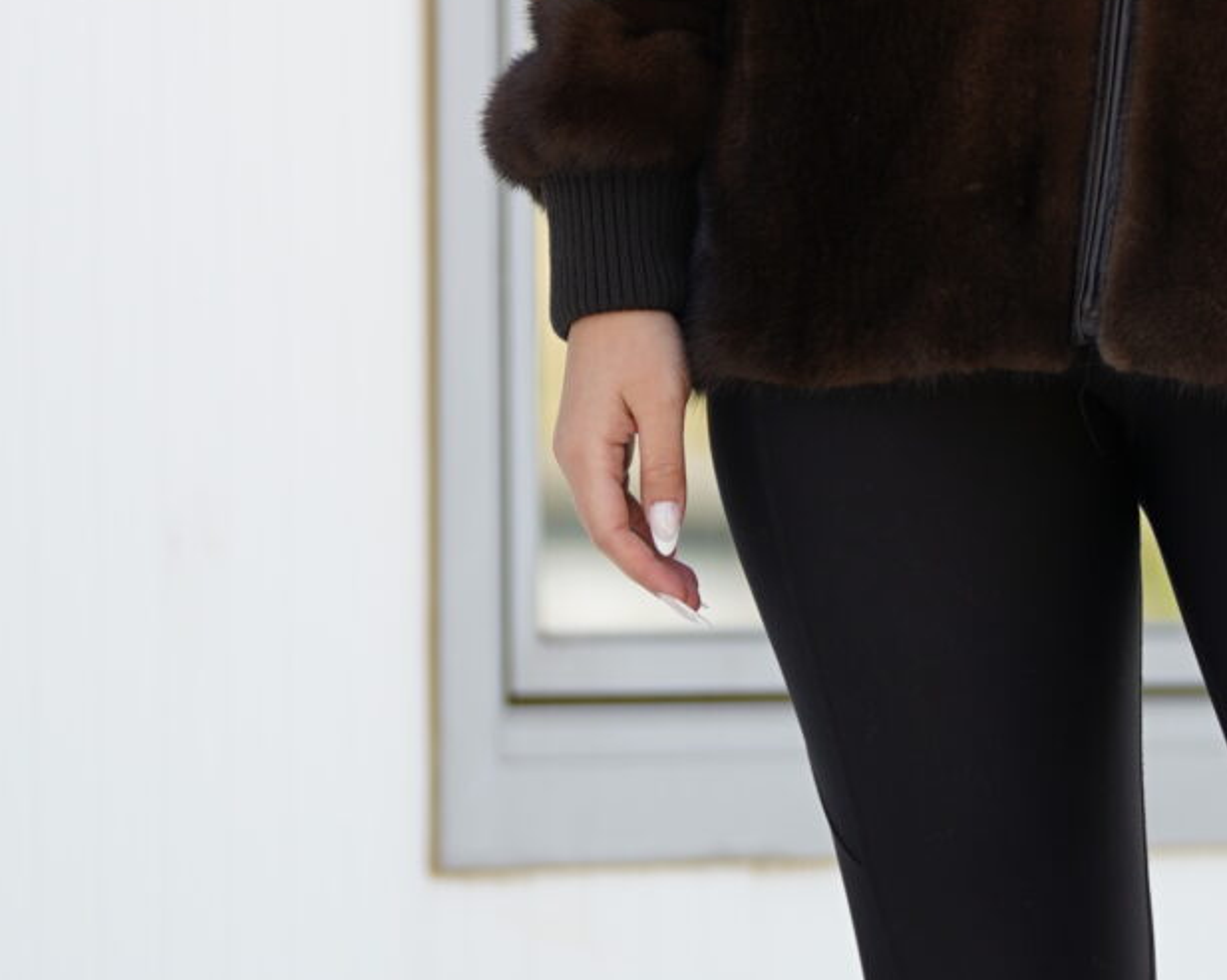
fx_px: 16406
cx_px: 856
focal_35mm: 452
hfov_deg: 4.3
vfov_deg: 3.4
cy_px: 18
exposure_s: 1/250
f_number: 2.8
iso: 100
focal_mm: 116
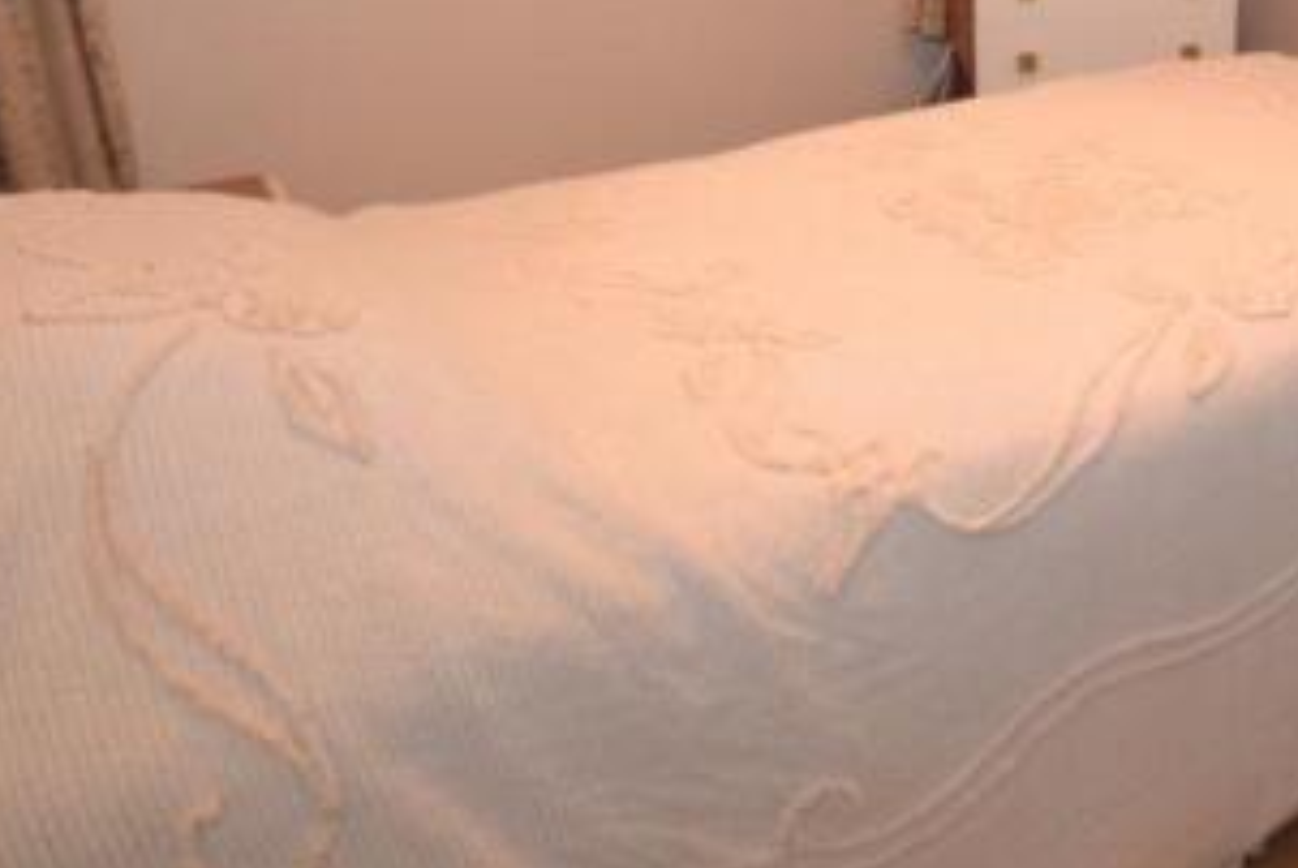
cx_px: 1150
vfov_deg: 33.7
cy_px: 234
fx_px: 1407
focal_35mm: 39
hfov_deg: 45.3
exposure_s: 1/60
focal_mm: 12
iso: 1600
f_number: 3.8
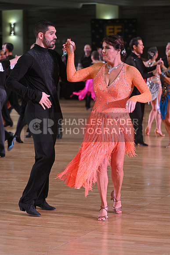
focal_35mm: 122
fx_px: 864
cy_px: 128
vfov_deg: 16.8
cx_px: 85
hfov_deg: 11.2
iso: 2000
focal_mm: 122
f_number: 5
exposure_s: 1/320
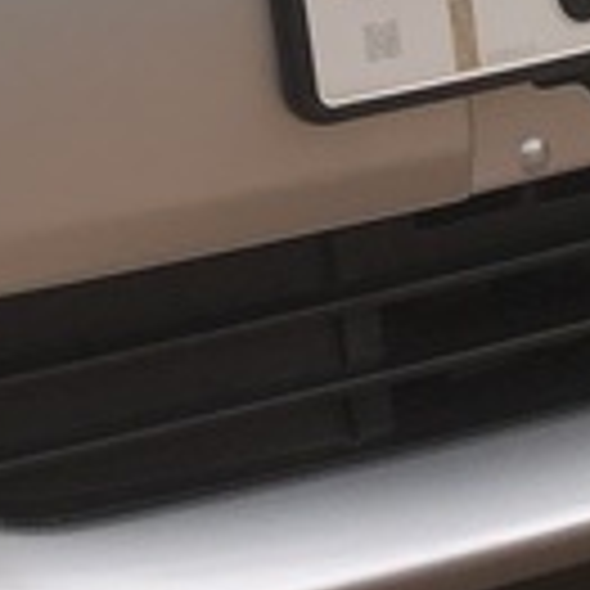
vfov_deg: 11.1
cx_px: 72
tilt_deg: -15.2
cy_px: -329
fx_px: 2912
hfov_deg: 11.5
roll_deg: +2.8
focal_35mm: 151
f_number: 1.8
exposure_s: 1/2183
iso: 20
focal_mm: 3.99
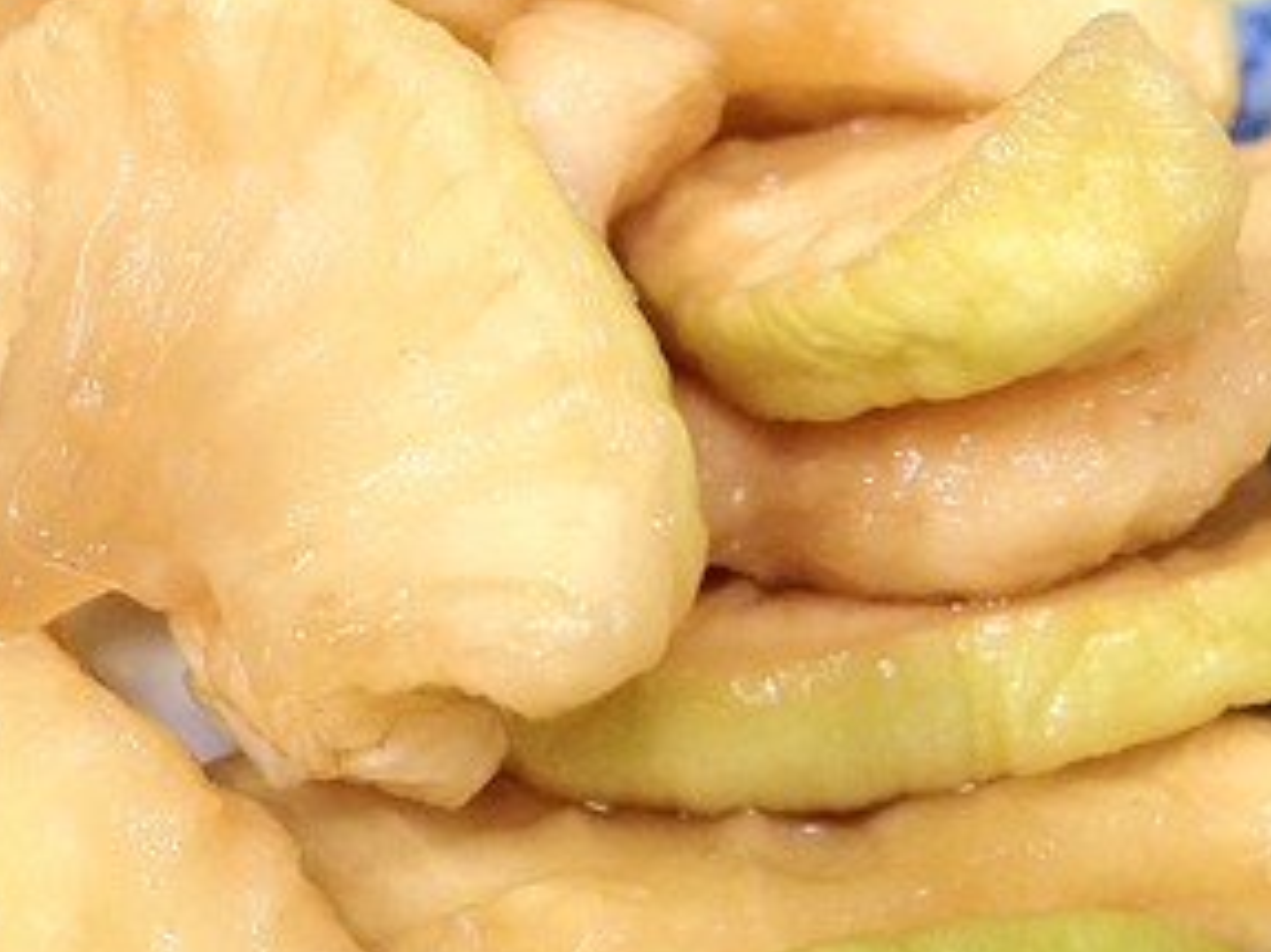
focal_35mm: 78
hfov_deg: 24.9
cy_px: 646
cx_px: 430
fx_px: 2863
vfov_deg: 18.8
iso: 200
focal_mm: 4.28
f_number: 2.4
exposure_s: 1/20
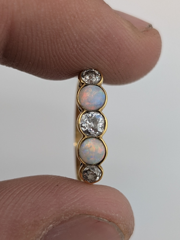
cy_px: 120
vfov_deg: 38.9
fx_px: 339
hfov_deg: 29.8
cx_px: 90
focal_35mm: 49
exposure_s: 1/554
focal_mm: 6.9
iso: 23
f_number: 1.68
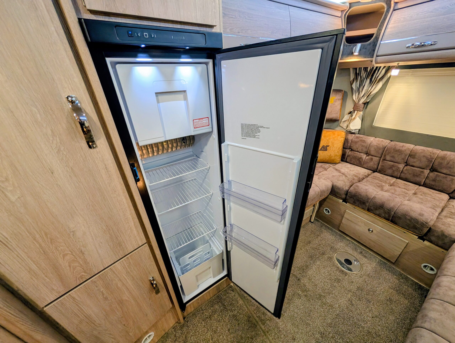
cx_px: 228
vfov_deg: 94.6
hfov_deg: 110.5
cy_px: 172
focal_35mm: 12
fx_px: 158
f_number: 1.7
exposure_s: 1/56.5
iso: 204
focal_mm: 2.02
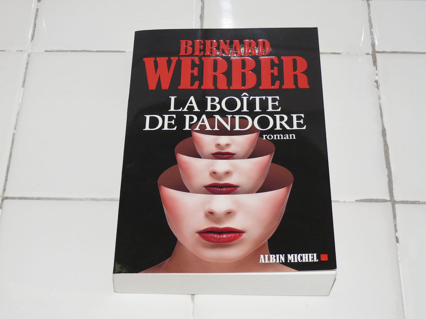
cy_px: 160
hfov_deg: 27.8
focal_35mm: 70
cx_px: 213
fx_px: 861
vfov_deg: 21.0
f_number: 3.2
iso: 100
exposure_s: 1/30
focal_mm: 11.8
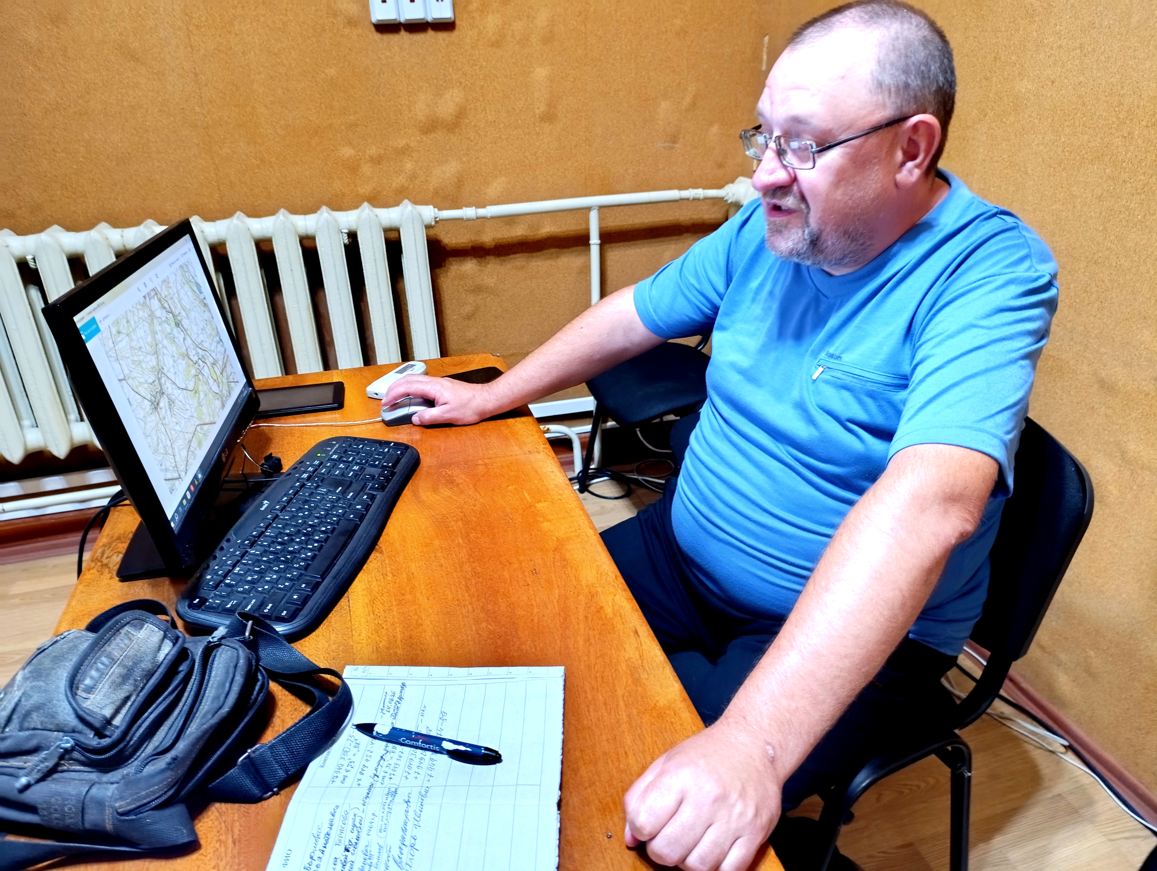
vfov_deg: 59.0
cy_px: 436
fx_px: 770
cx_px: 578
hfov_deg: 73.9
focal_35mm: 23
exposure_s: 1/20
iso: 1131
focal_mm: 6.11
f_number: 1.65
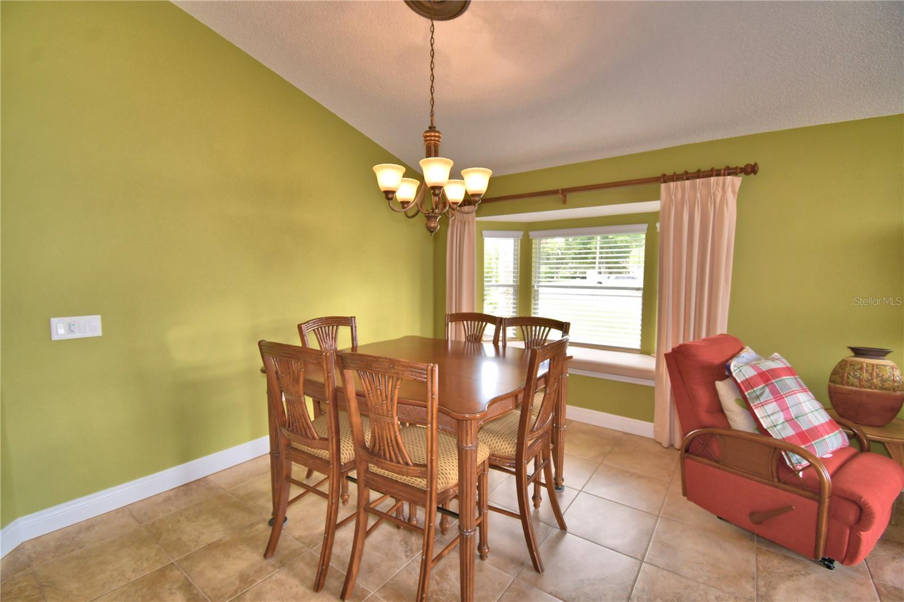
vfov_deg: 77.3
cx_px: 452
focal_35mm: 15
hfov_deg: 100.4
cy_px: 301
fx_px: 377
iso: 200
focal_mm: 10
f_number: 4.5
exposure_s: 1/40
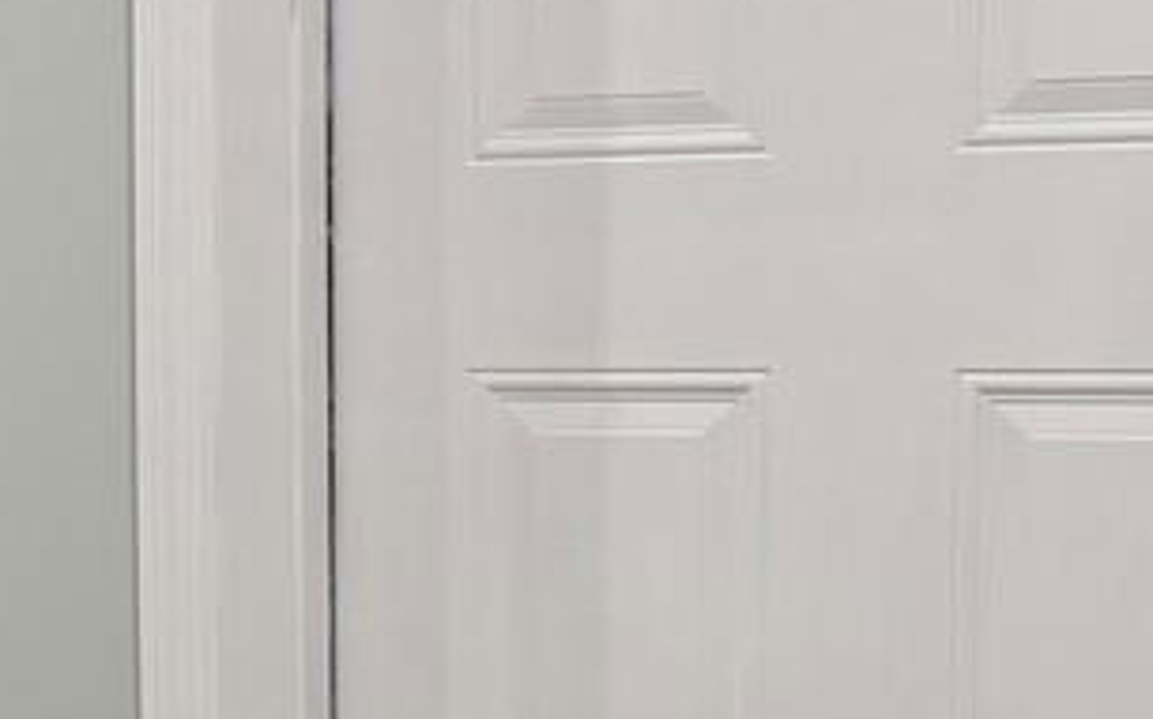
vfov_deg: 9.8
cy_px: 546
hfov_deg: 13.6
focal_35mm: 133
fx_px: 4178
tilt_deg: -7.3
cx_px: -1074
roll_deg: +2.0
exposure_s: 1/60
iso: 160
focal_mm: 6.76
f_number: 1.78
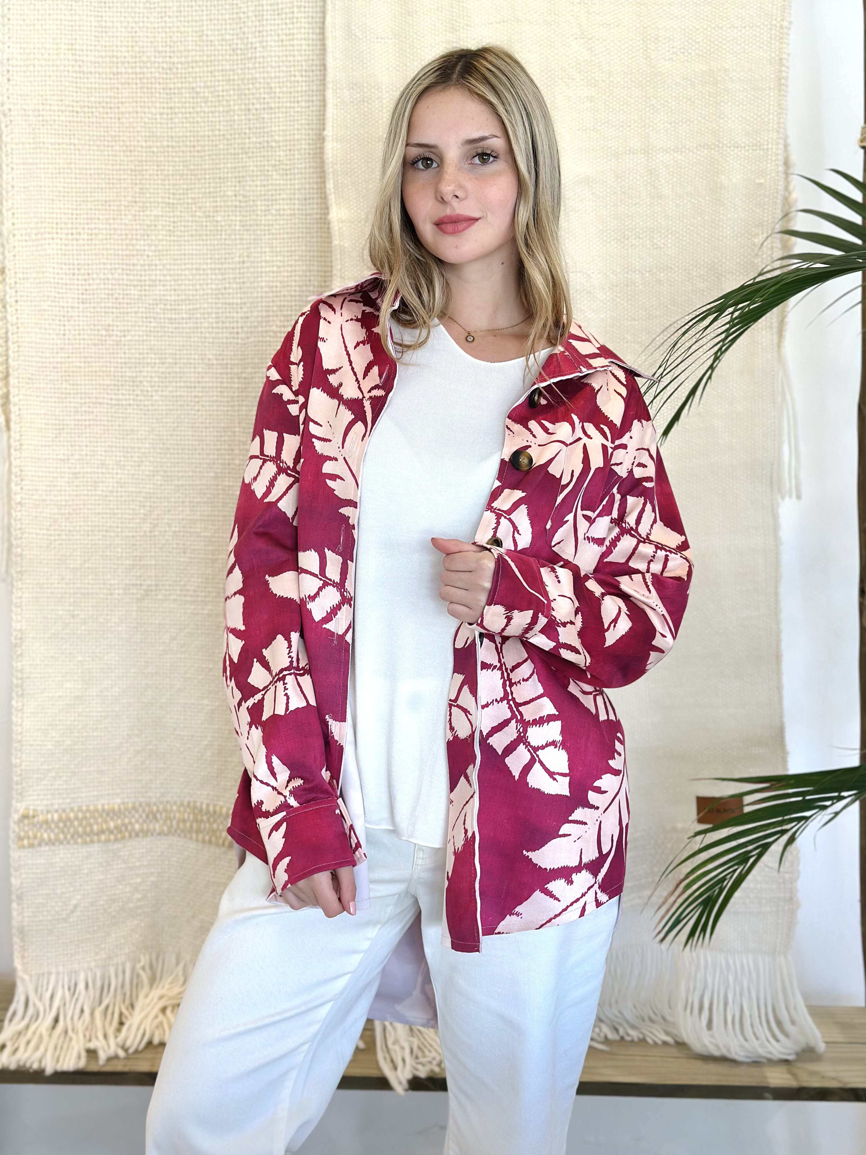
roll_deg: -1.0
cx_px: 433
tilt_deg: -6.7
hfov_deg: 29.7
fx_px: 1635
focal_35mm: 49
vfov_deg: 38.9
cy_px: 587
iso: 64
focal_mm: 6.86
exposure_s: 1/129
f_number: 1.78
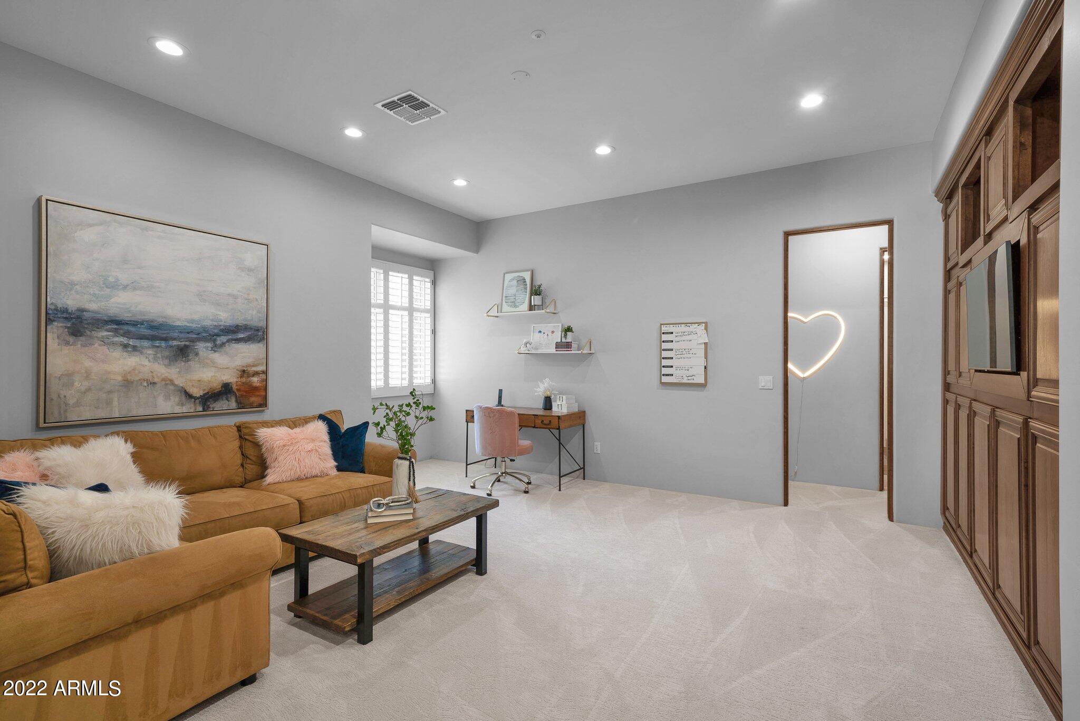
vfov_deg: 70.5
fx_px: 510
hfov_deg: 93.3
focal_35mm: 17
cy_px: 360
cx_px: 540
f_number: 7.1
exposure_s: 1
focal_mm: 17
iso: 80
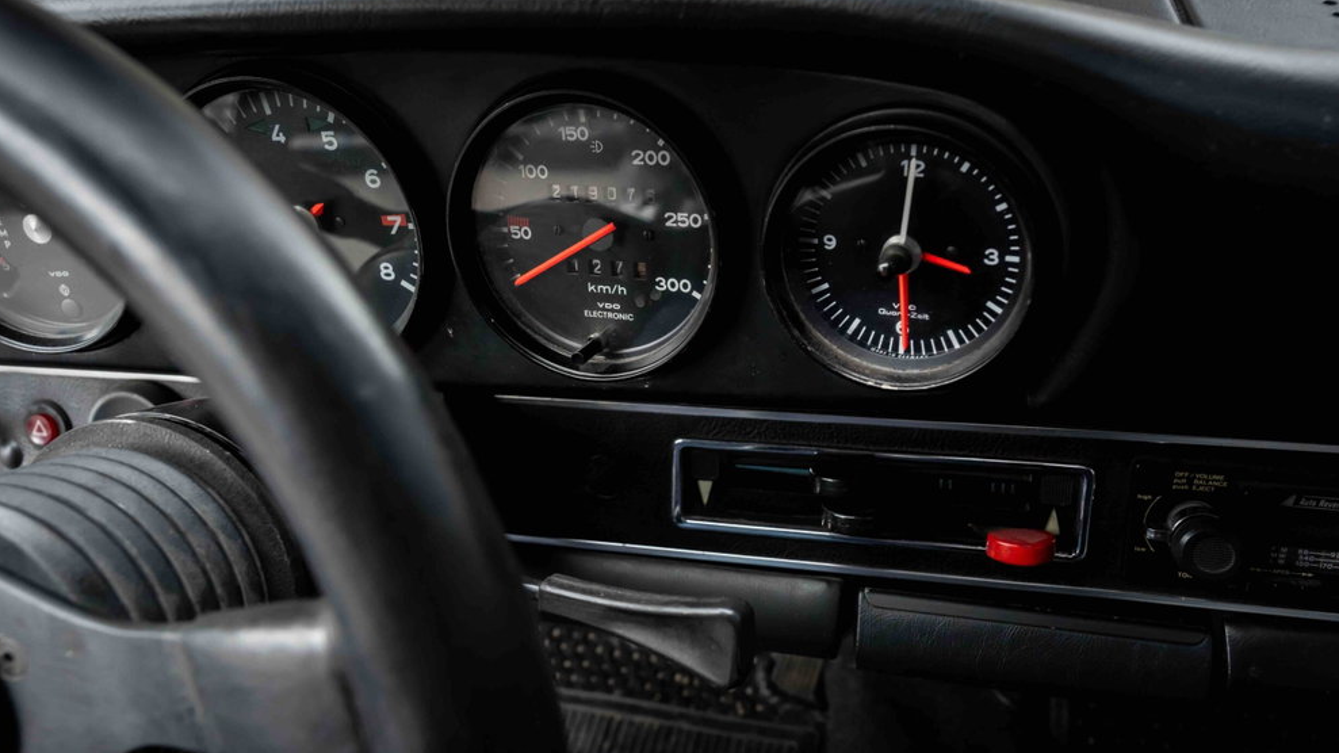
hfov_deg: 71.9
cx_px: 680
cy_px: 361
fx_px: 923
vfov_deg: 44.4
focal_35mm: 26
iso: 1600
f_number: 6.3
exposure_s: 1/160
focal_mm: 24
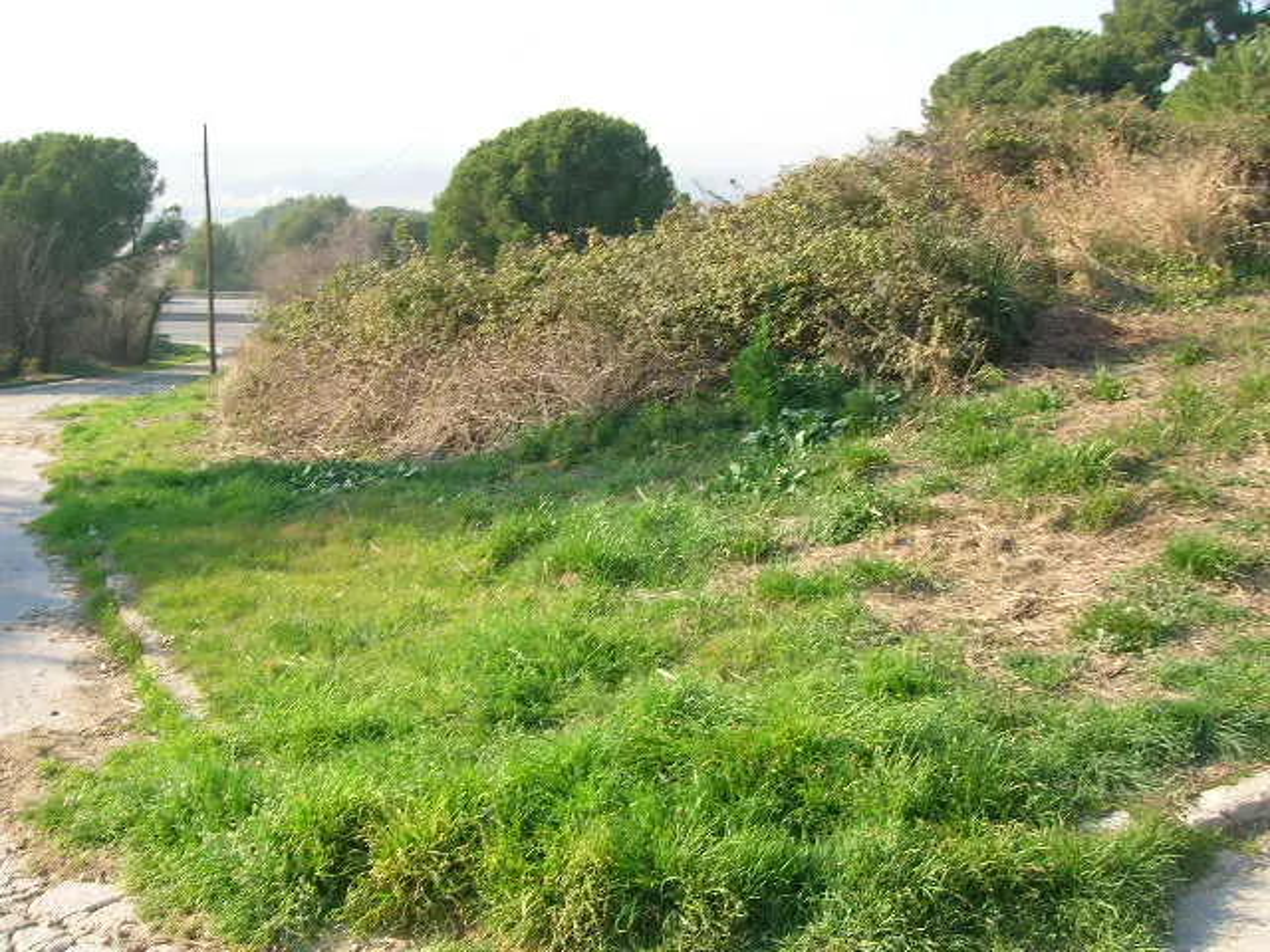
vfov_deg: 41.8
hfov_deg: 54.0
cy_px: 476
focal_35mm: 34
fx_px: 1247
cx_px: 635
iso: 50
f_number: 4.9
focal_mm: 5.7
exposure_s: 1/94.1
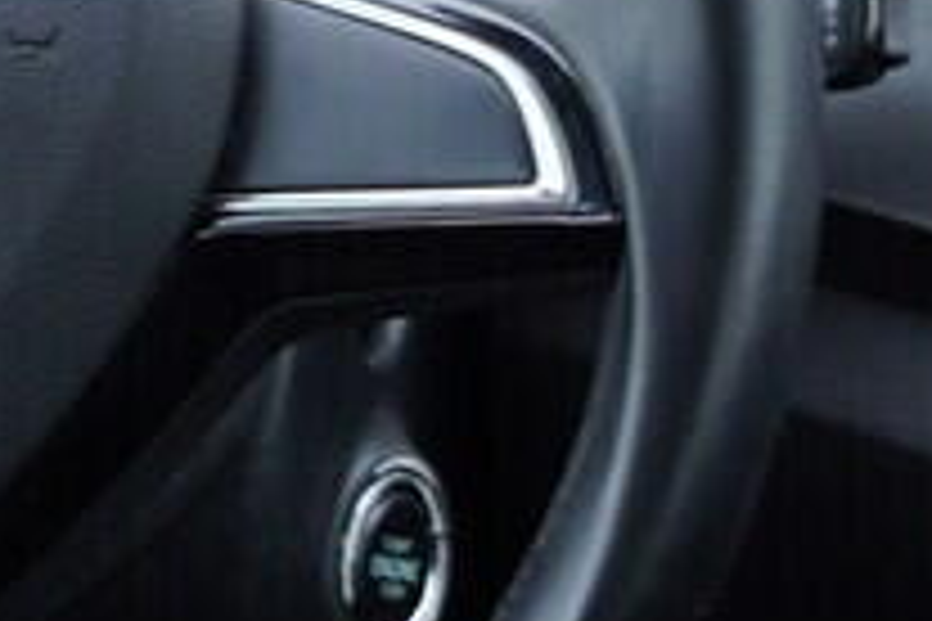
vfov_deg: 5.5
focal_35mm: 250
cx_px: 1558
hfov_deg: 8.0
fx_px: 6472
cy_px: 112
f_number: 2.8
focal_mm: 24
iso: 160
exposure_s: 1/40
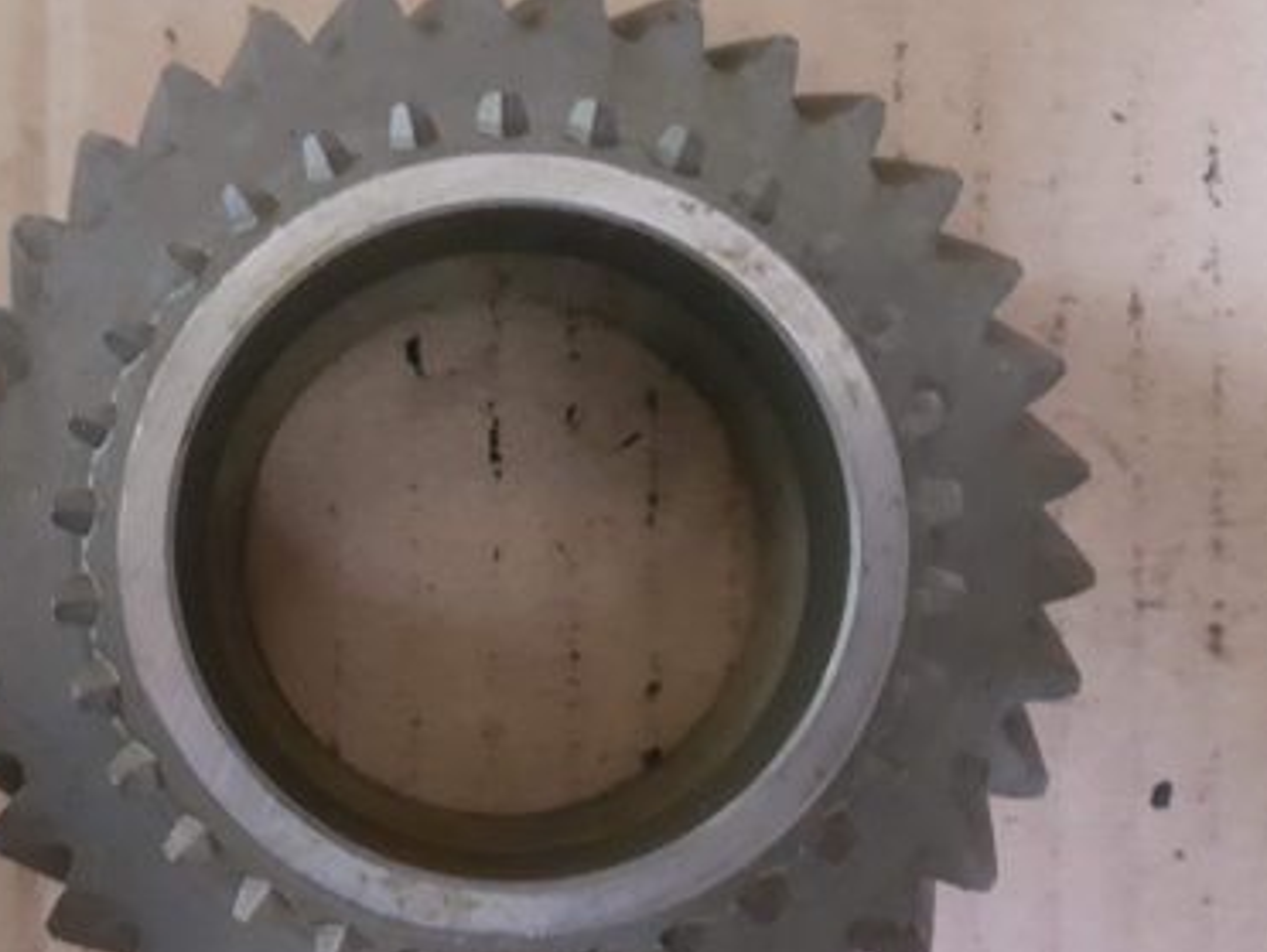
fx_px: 1282
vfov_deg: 40.6
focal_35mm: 35
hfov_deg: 52.0
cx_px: 478
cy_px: 578
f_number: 1.7
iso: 800
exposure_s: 1/10
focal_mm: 4.2
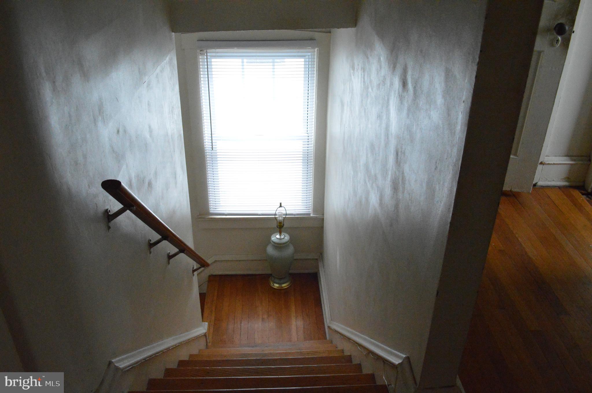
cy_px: 196
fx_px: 493
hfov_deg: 62.0
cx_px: 296
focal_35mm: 30
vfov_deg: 43.5
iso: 6400
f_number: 5.6
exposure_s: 1/200
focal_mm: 20
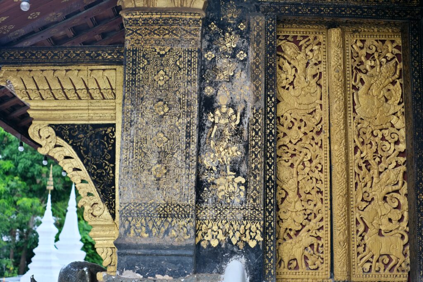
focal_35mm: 53
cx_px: 212
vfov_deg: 25.5
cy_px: 141
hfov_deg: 37.5
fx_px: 623
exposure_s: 1/450
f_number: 3.2
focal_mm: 35
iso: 320
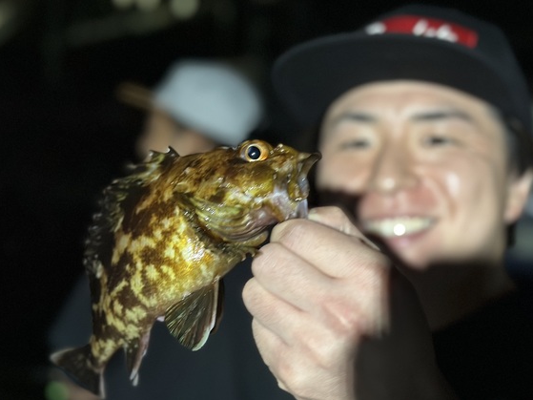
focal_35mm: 55
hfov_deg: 34.9
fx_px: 847
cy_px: 214
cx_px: 287
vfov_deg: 26.5
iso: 500
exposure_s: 1/33
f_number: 1.78
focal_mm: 6.86
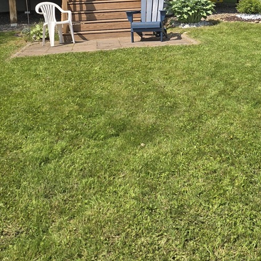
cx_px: 172
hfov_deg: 32.5
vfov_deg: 31.5
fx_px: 444
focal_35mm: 52
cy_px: 33
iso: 12
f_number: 1.7
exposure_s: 1/580
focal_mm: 6.3
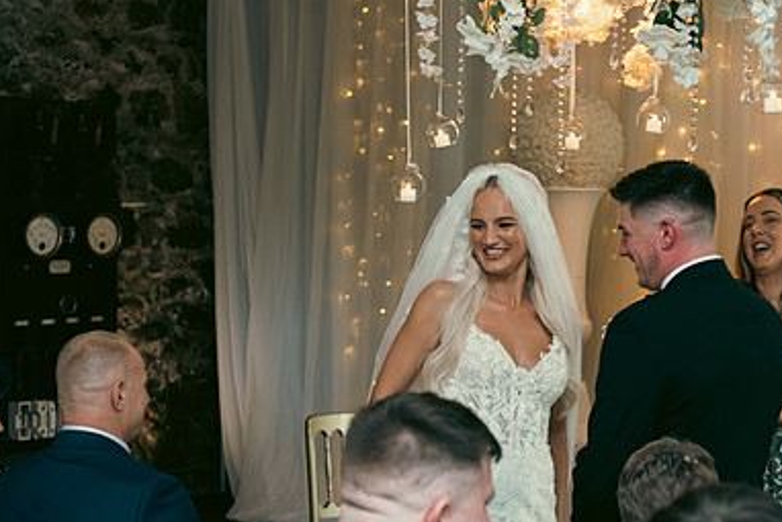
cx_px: 588
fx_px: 1717
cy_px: 314
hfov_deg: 25.4
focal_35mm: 79
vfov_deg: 17.3
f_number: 3.5
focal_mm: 52
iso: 1250
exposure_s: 1/160
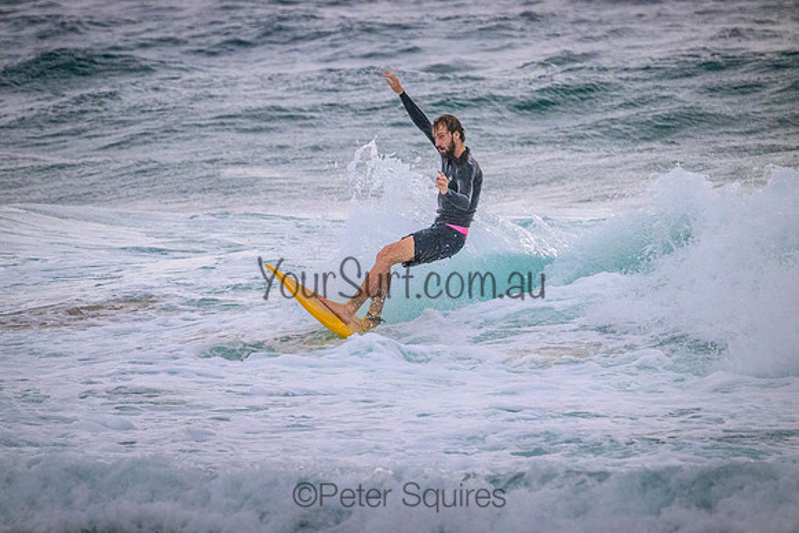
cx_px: 400
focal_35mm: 600
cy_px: 266
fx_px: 13319
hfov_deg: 3.4
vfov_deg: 2.3
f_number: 11
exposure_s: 1/2000
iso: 8000
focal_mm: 600
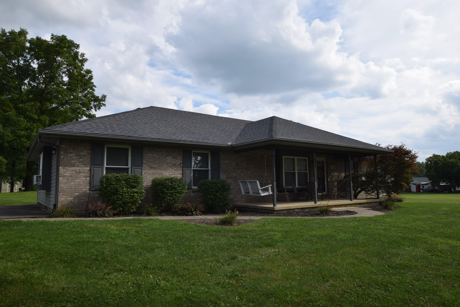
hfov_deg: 77.3
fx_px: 288
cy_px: 154
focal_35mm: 22
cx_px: 230
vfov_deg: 56.2
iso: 200
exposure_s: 1/320
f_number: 9
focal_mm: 15
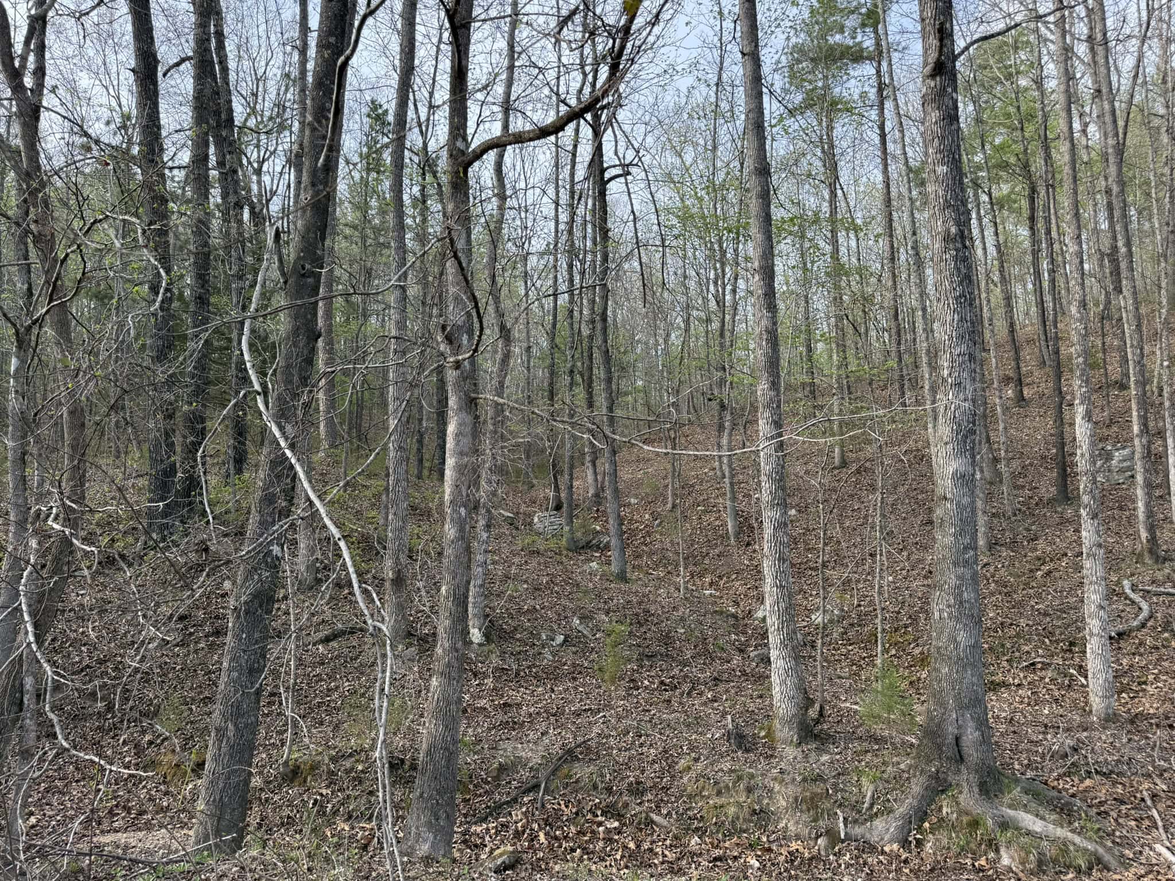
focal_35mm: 24
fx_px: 815
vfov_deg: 56.8
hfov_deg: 71.6
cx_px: 588
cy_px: 440
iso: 100
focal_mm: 6.8
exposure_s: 1/979
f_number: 1.8
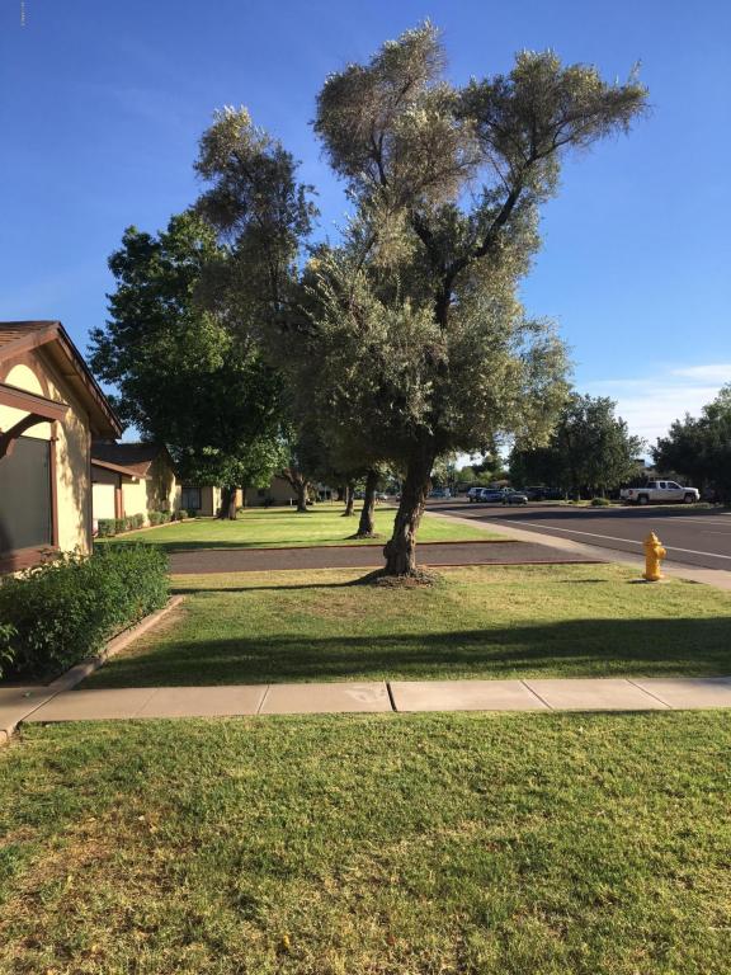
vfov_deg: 61.7
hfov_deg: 48.2
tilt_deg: +1.7
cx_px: 366
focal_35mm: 29
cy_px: 488
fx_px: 817
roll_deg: +2.4
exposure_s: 1/974
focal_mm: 4.15
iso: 25
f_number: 2.2
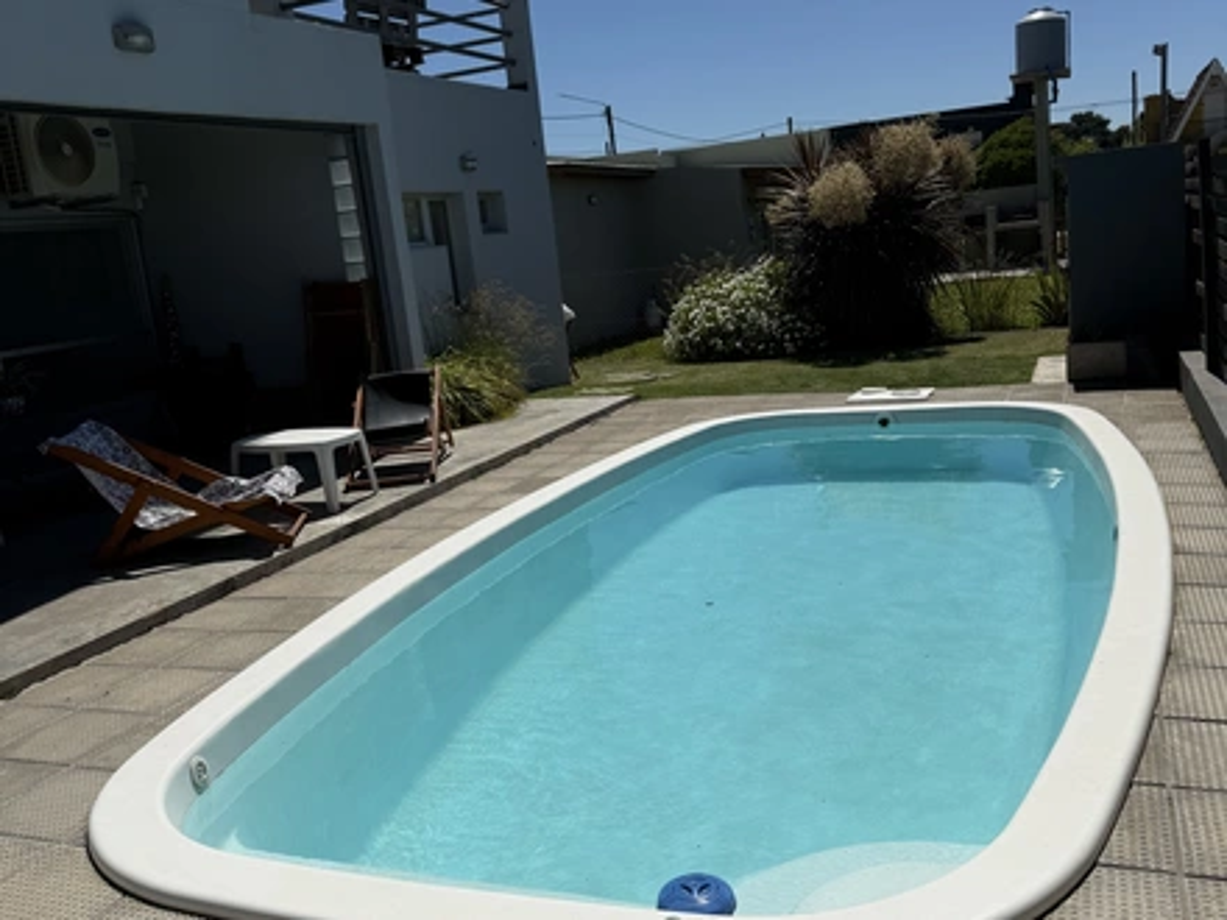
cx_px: 614
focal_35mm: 24
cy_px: 460
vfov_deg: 56.8
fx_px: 851
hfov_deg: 71.6
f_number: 1.78
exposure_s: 1/14286
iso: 80
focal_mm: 6.76
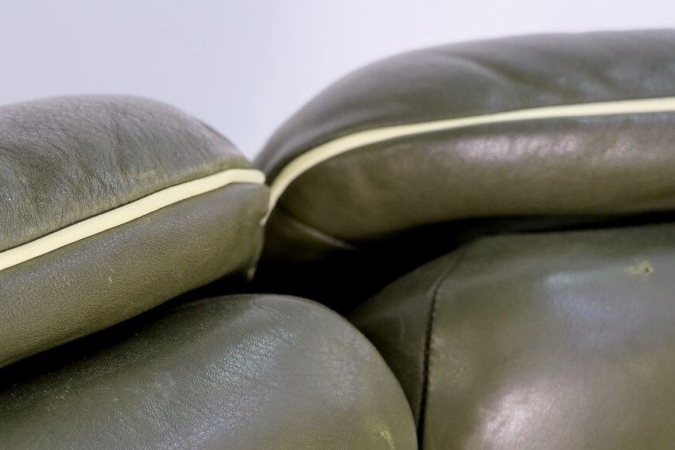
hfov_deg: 22.3
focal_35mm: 91
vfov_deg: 15.0
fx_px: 1706
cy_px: 232
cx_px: 213
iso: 3200
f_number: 4
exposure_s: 1/58
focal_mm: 41.1
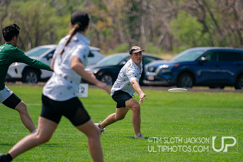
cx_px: 147
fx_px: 1962
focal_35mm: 291
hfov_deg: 7.1
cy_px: 76
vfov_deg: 4.7
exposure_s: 1/8000
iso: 640
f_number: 2.8
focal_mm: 200
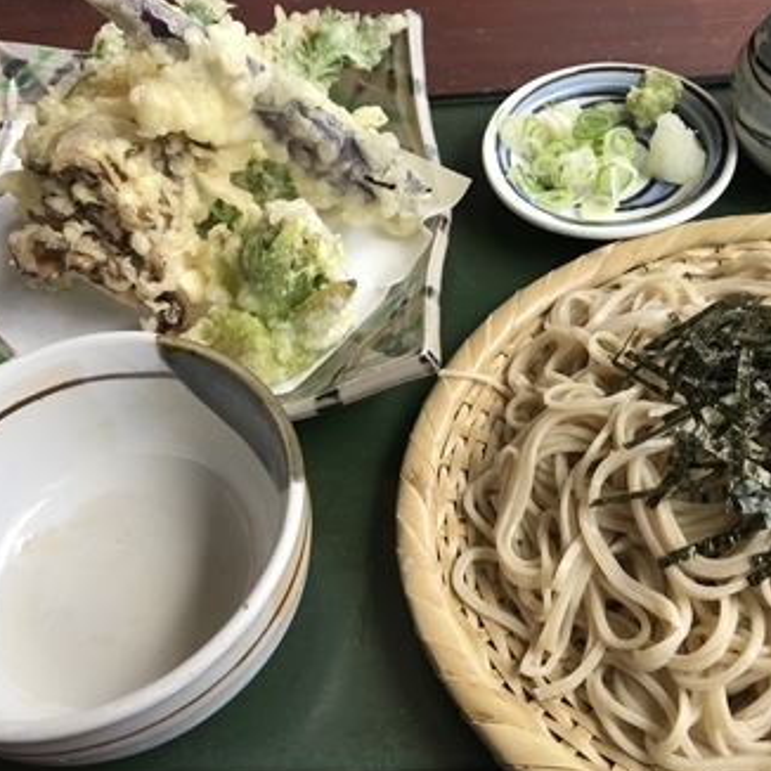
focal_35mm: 38
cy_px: 394
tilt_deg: -54.2
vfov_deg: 43.9
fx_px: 958
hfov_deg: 43.6
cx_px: 461
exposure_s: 1/351
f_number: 1.8
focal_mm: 3.99
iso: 20
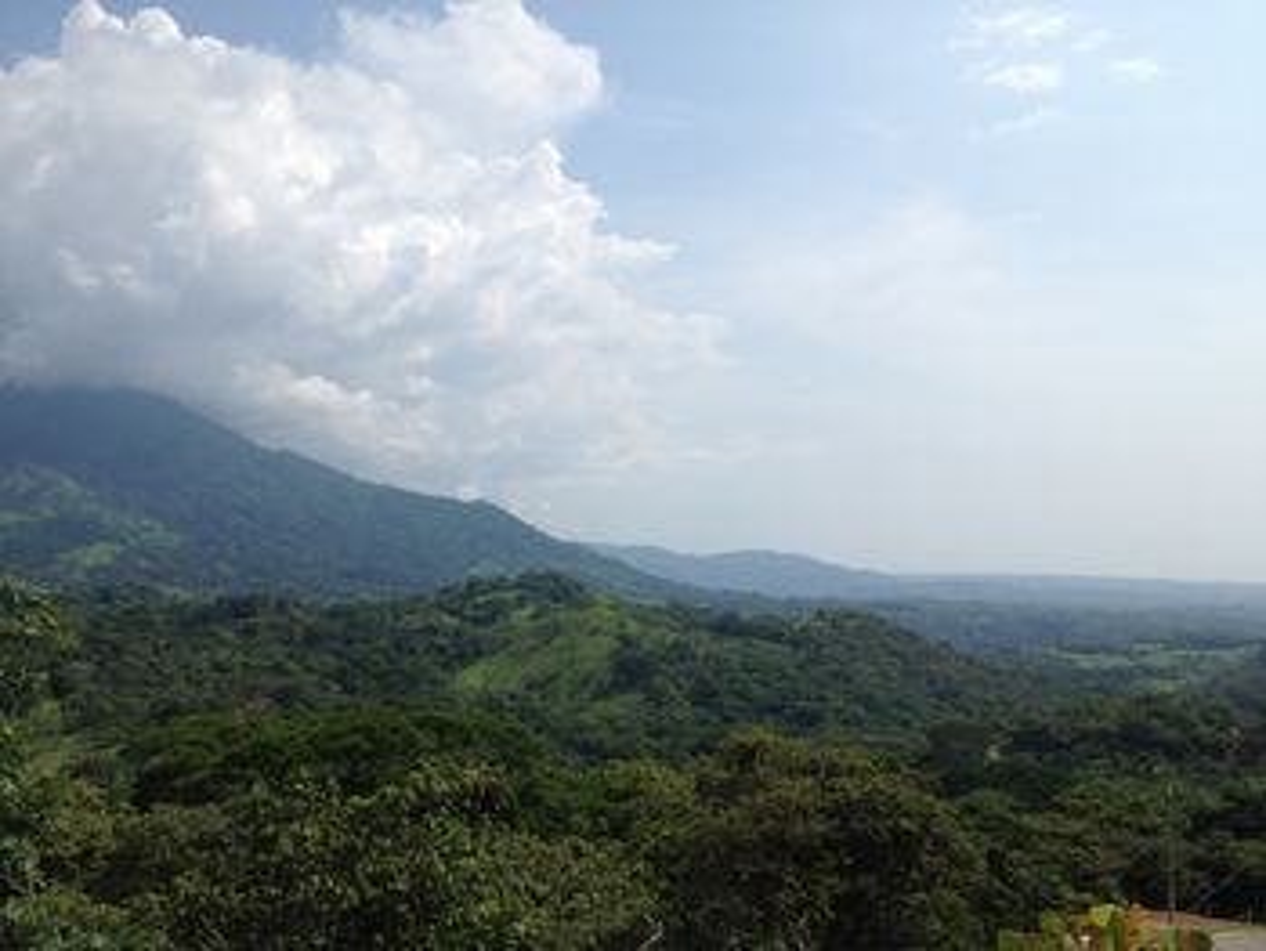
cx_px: 633
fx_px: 1281
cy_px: 476
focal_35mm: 35
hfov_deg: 52.6
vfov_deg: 40.7
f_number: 2.4
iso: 64
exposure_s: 1/3460
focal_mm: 4.28
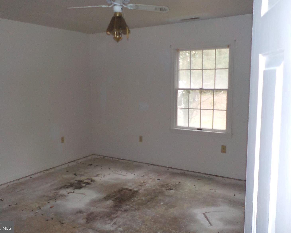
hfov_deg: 55.6
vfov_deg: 45.8
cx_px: 134
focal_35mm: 32
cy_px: 115
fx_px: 276
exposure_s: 1/30
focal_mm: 4.1
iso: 200
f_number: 3.3
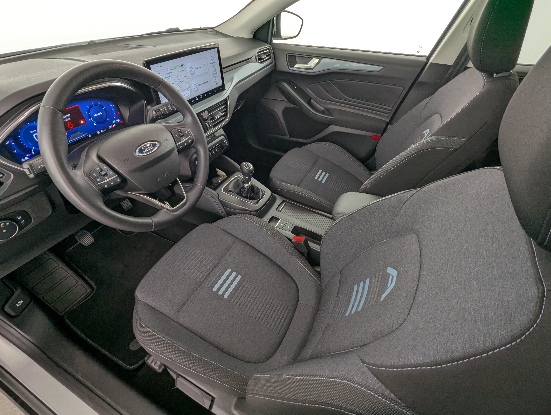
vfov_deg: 78.2
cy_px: 208
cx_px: 276
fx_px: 255
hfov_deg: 94.4
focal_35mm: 16
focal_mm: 2.35
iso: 43
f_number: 2.2
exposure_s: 1/24.5
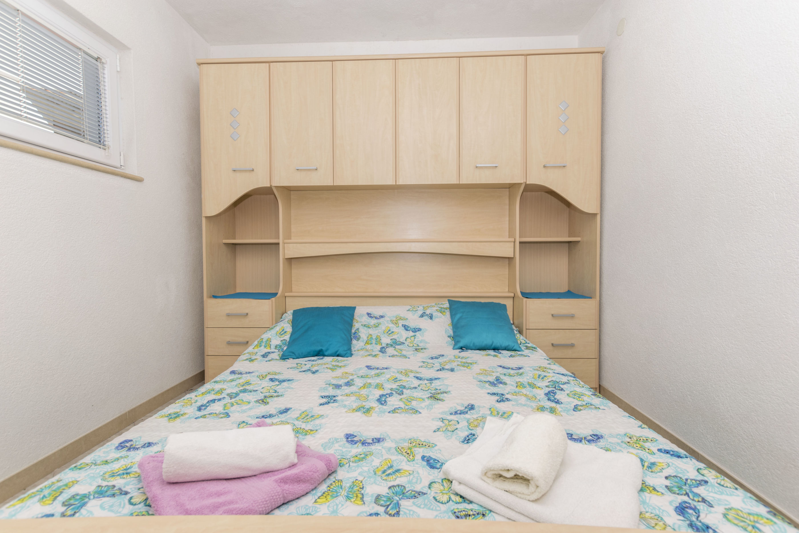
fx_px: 333
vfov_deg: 77.3
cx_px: 400
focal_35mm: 15
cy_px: 266
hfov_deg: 100.4
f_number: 8
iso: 100
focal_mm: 10
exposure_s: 1/160
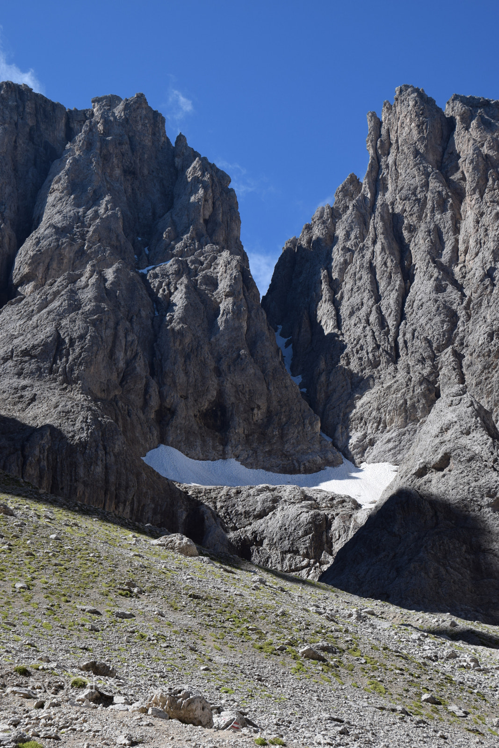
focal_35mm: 66
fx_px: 1372
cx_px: 250
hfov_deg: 20.6
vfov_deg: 30.5
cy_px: 374
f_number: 9
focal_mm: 44
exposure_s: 1/320
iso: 200
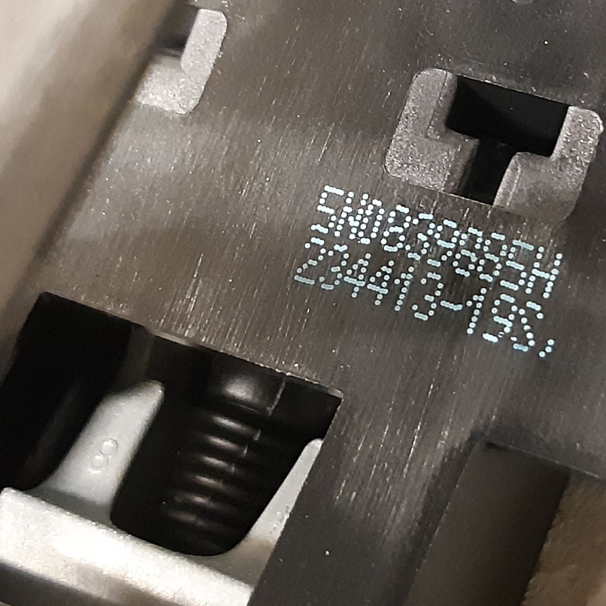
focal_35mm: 39
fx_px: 772
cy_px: 251
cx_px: 429
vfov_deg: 42.7
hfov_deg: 42.0
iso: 640
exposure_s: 1/17
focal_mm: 3.93
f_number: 1.7
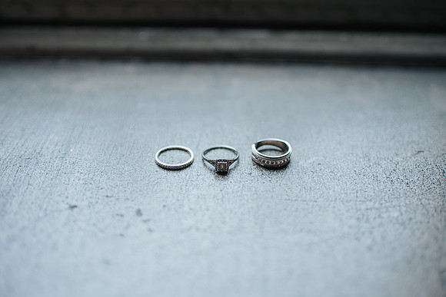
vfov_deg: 36.5
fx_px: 452
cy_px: 148
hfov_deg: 52.6
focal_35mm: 36
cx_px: 225
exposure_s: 1/125
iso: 100
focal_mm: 35
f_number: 2.2
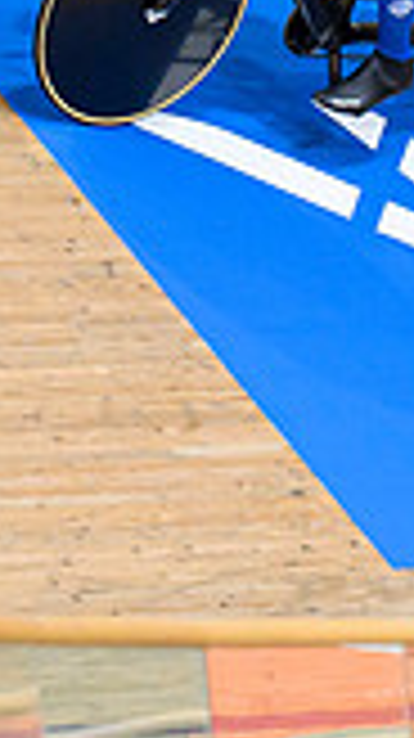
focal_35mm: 869
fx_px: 16994
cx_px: 658
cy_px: 75
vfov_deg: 2.5
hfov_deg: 1.4
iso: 4000
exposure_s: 1/1600
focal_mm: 155
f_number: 3.5
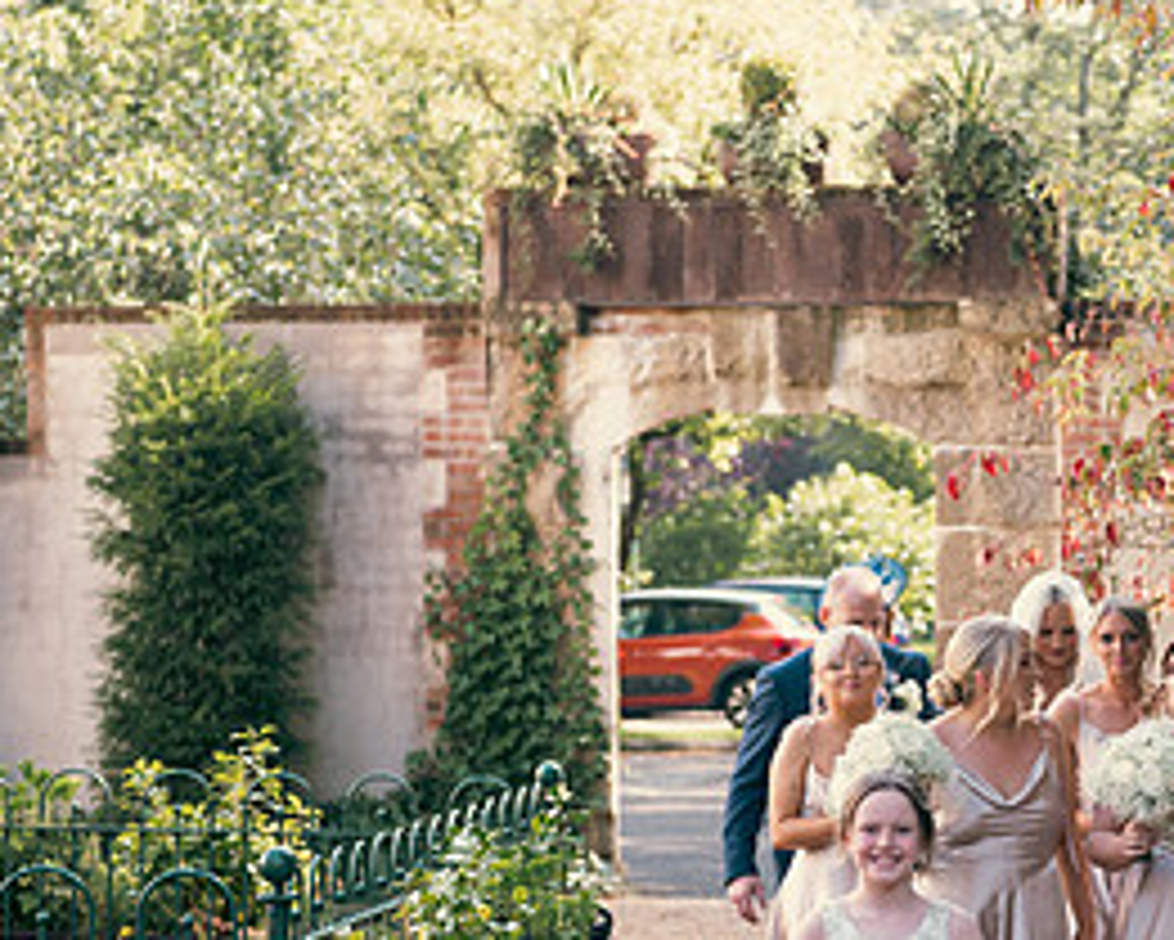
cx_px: 1035
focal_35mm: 146
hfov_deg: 13.1
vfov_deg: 10.6
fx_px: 5075
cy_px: 735
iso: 125
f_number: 3.5
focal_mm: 70
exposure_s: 1/160
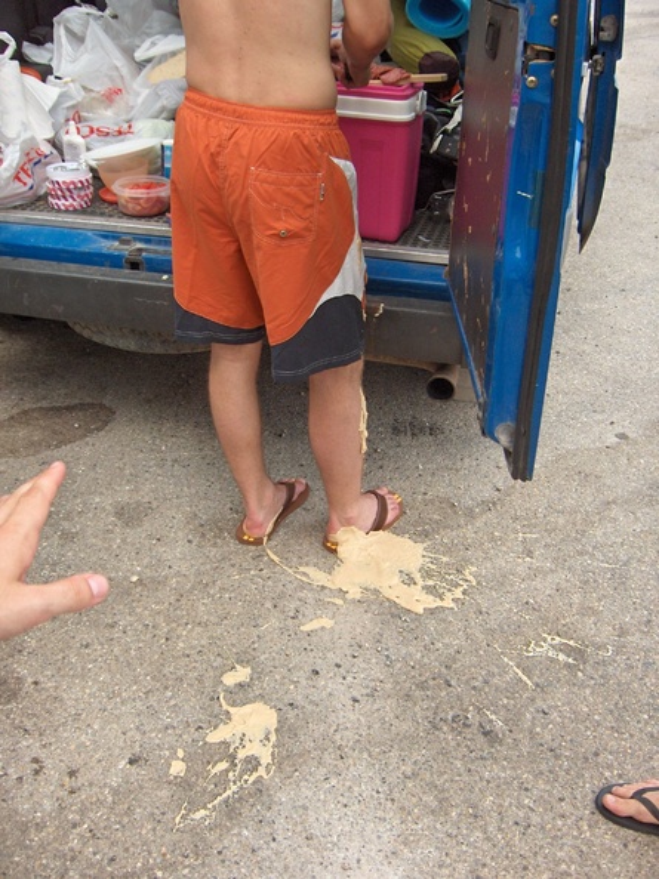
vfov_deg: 47.9
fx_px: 991
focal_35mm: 39
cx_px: 330
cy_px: 440
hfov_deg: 36.8
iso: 100
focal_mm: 8
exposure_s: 1/397
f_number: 2.8
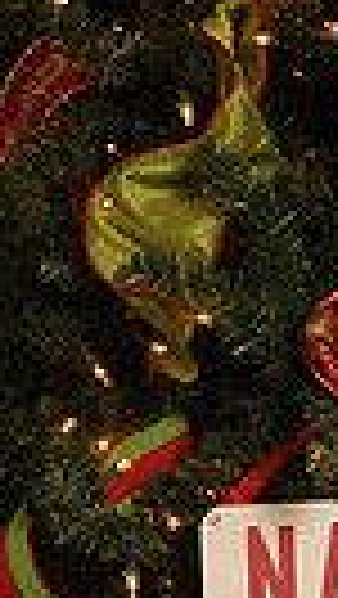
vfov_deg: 14.7
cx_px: 1199
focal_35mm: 146
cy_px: 445
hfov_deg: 7.0
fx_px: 2322
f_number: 5
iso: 1000
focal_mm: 32
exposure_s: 1/125
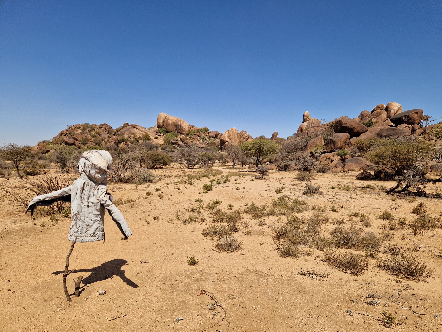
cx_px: 221
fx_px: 294
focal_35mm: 23
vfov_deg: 58.9
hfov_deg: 73.9
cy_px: 166
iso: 50
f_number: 1.8
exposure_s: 1/2696
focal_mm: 5.4
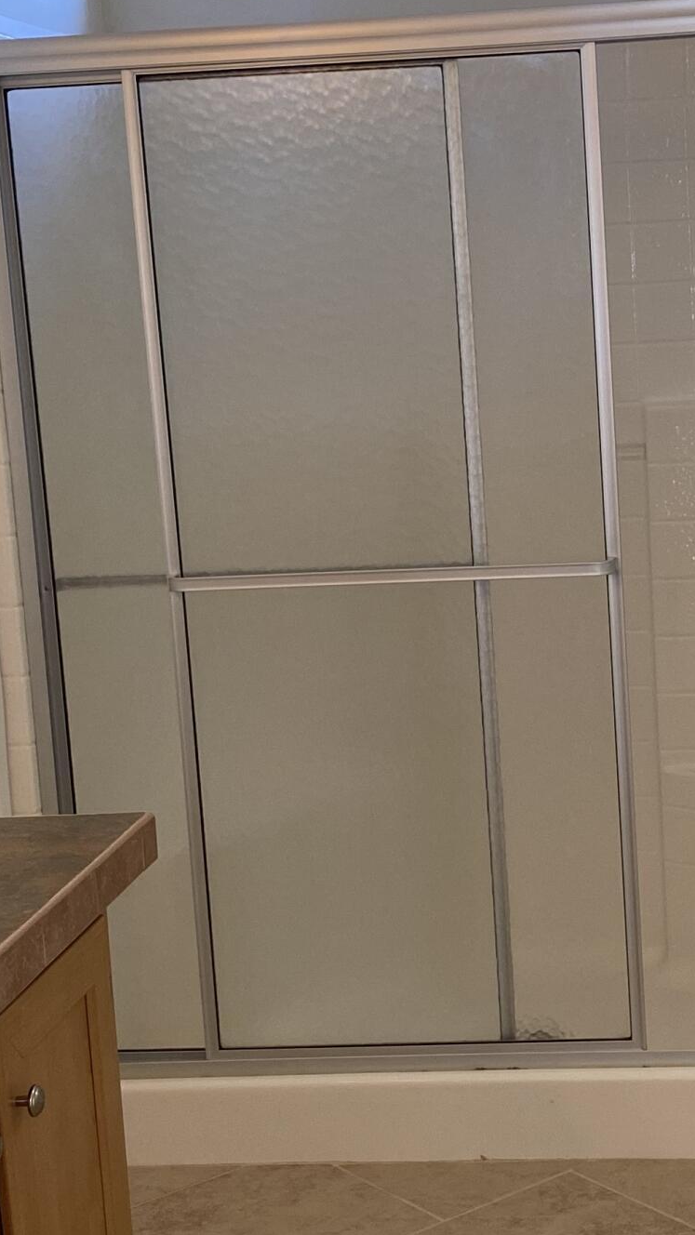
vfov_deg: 32.8
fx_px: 2097
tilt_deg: -8.4
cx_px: 604
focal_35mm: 64
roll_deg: +2.4
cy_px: 602
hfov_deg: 18.6
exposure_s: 1/60
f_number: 1.8
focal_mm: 4.25
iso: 125
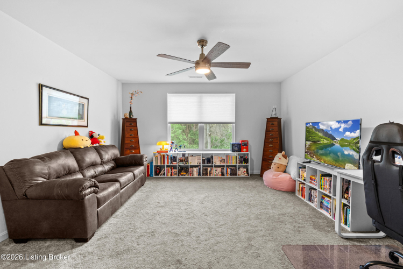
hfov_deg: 96.7
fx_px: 179
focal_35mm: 16
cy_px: 134
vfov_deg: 73.8
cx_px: 202
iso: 800
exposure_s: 1/2.5
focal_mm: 16
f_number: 13
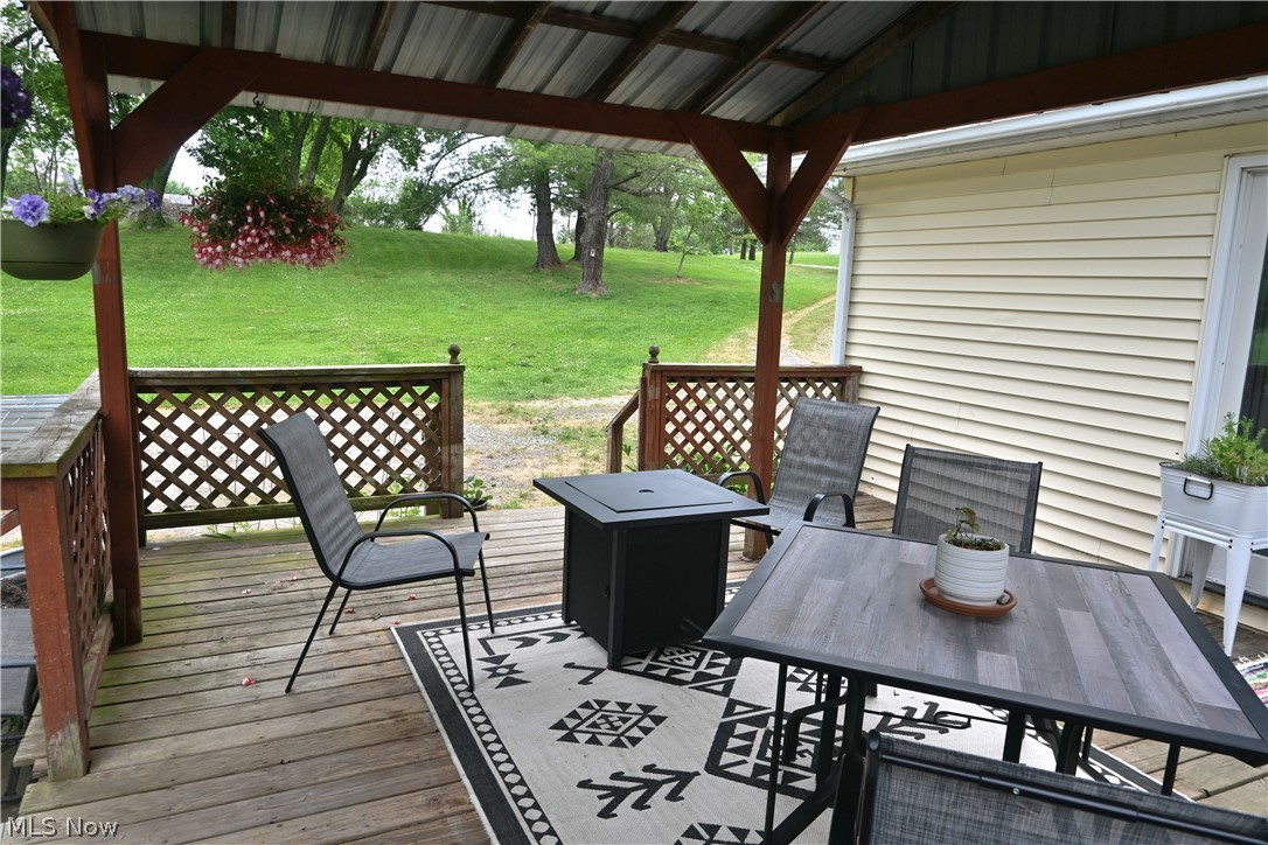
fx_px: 845
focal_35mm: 24
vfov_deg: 53.1
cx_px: 634
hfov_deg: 73.7
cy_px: 422
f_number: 5.6
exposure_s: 1/250
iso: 180
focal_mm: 16
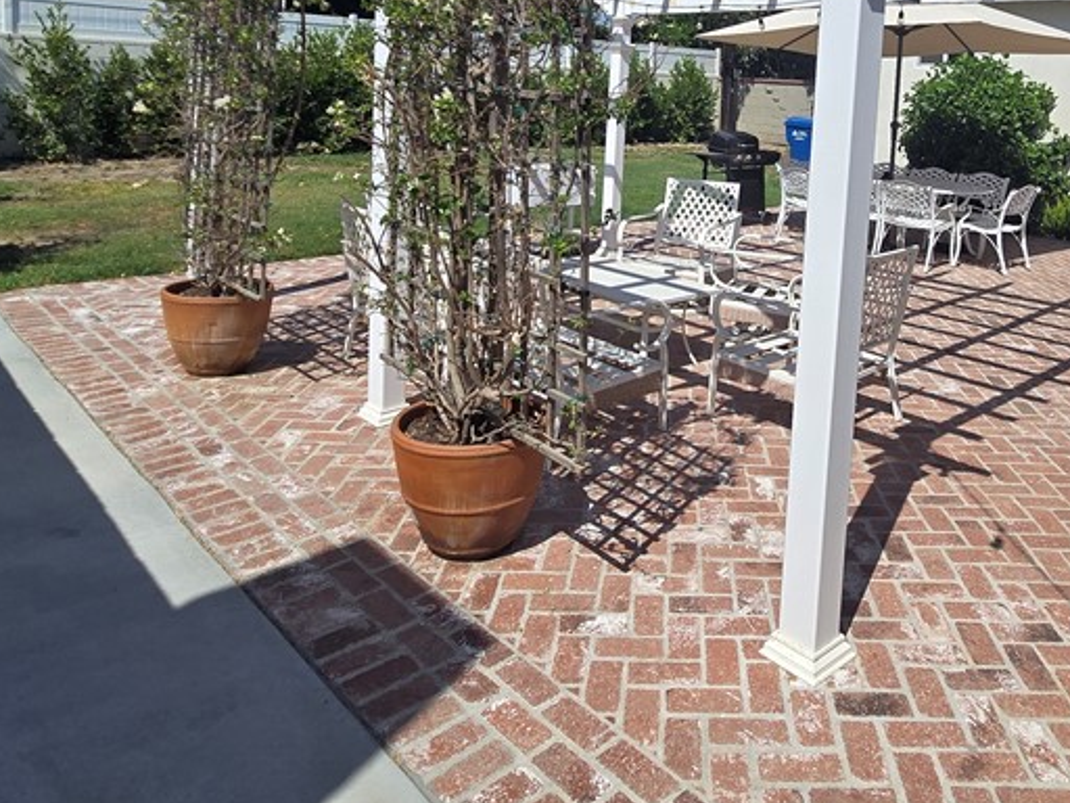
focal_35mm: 26
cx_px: 702
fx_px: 804
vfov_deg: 50.2
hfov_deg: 65.7
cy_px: 174
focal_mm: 2.2
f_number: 2.2
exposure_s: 1/3354
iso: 50
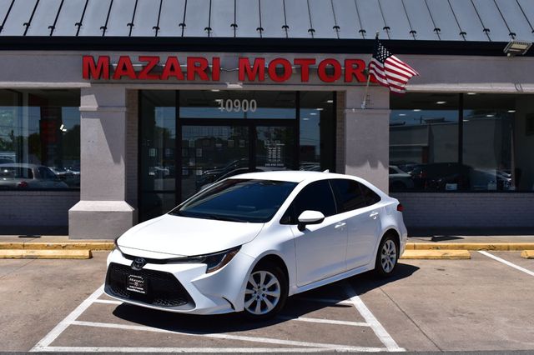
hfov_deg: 45.0
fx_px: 645
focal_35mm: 44
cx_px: 267
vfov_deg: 30.8
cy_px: 178
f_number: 11
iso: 200
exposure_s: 1/500
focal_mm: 29
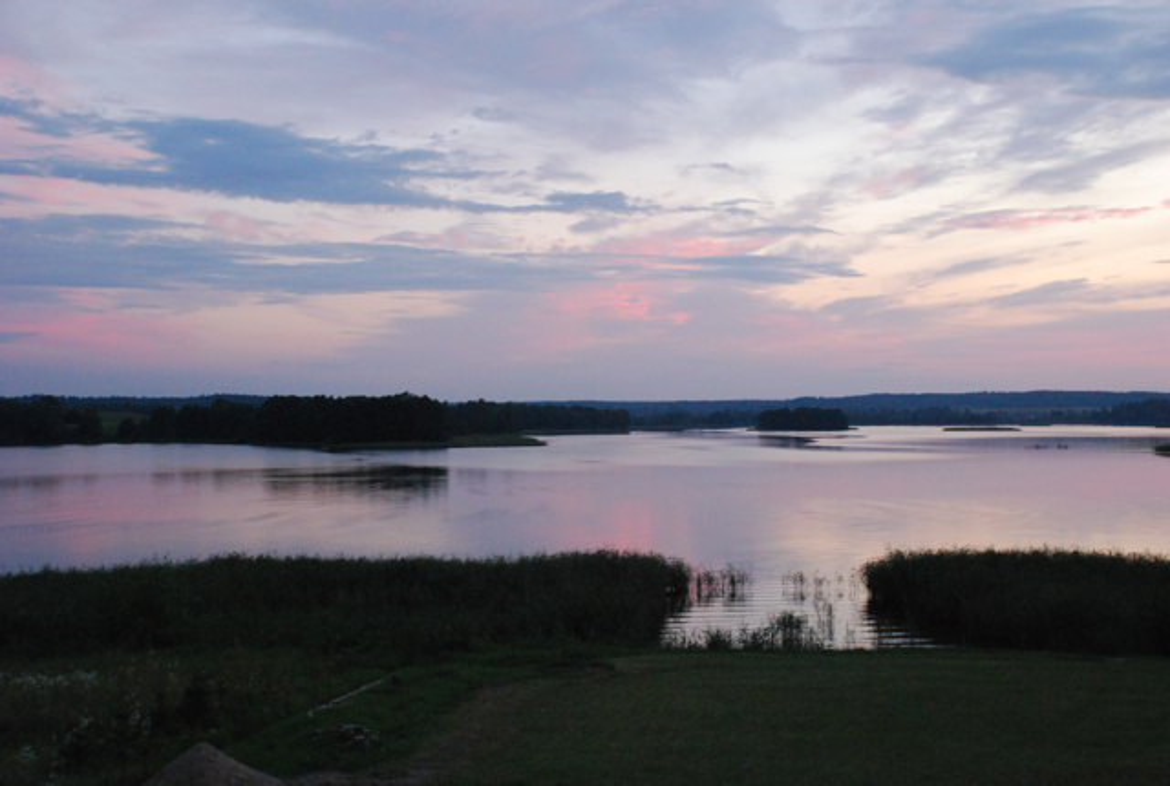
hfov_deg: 41.0
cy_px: 393
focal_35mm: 48
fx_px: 1564
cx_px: 585
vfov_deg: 28.2
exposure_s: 1/30
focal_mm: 32
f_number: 7.1
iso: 1600
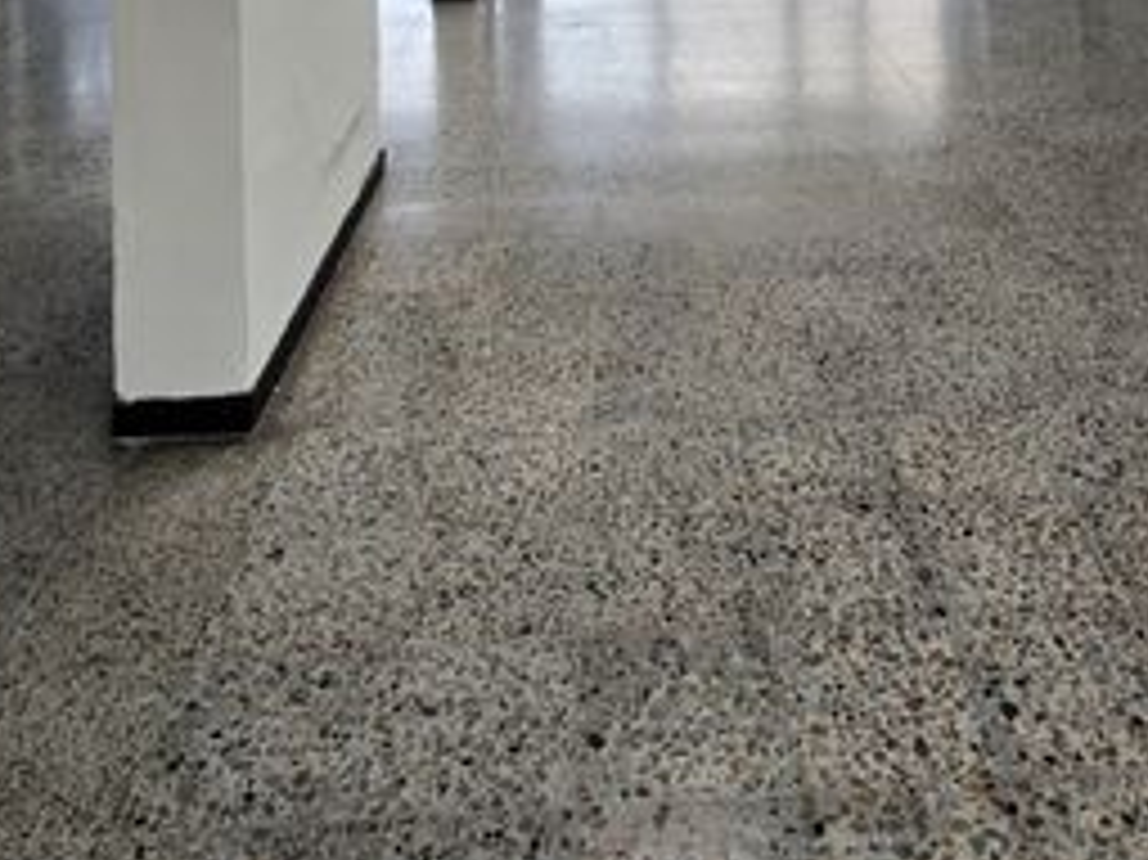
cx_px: 714
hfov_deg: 53.4
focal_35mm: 34
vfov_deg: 32.0
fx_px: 1127
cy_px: -252
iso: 64
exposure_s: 1/60
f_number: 2.2
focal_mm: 2.2
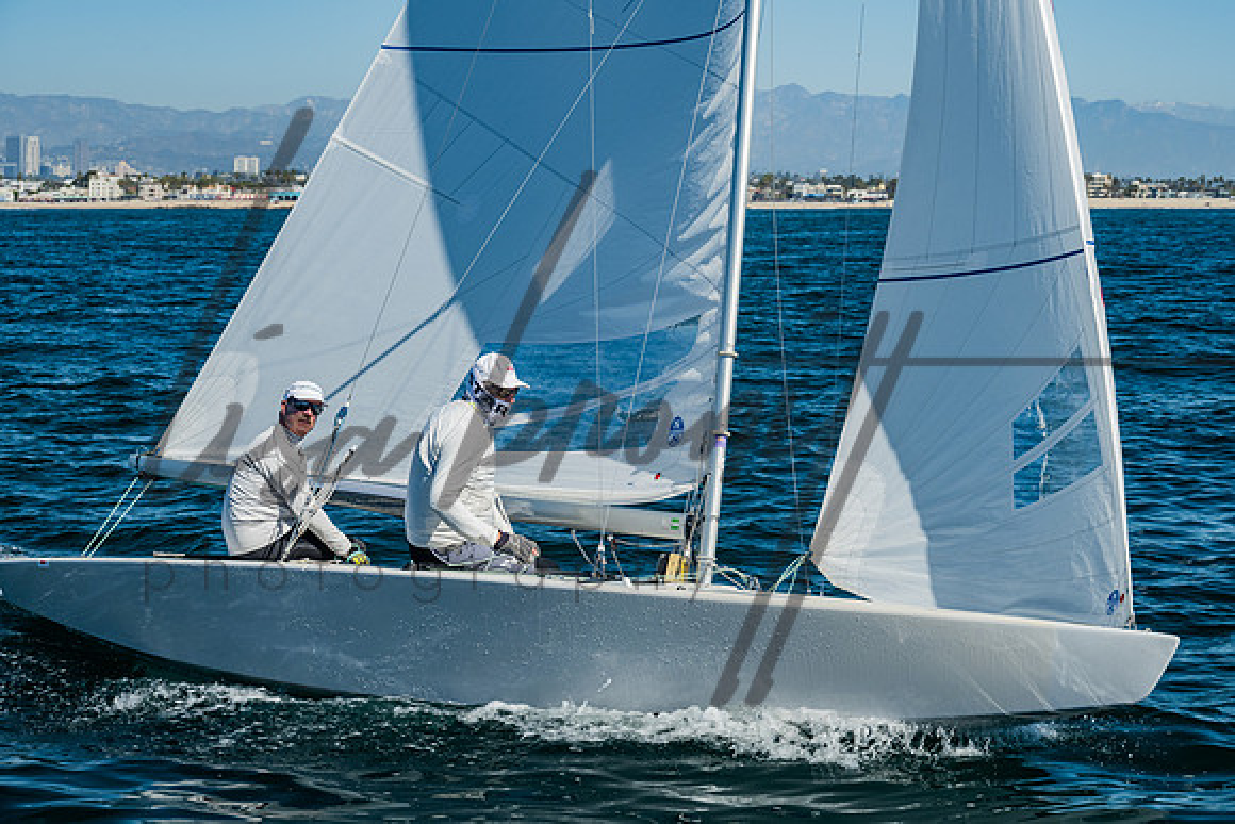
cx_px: 618
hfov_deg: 21.7
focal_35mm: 94
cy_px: 412
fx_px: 3225
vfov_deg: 14.6
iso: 400
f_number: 10
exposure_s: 1/400
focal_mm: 91
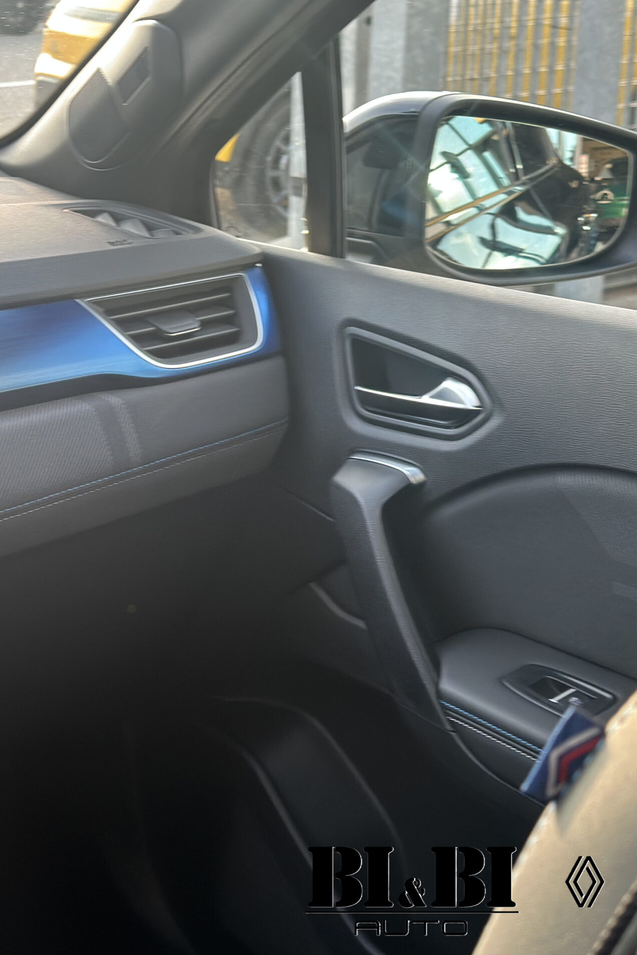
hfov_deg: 20.0
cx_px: 100
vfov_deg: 30.1
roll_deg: +0.0
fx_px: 1778
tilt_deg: -18.8
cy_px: 478
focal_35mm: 67
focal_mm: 6.86
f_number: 1.78
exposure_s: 1/121
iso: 100
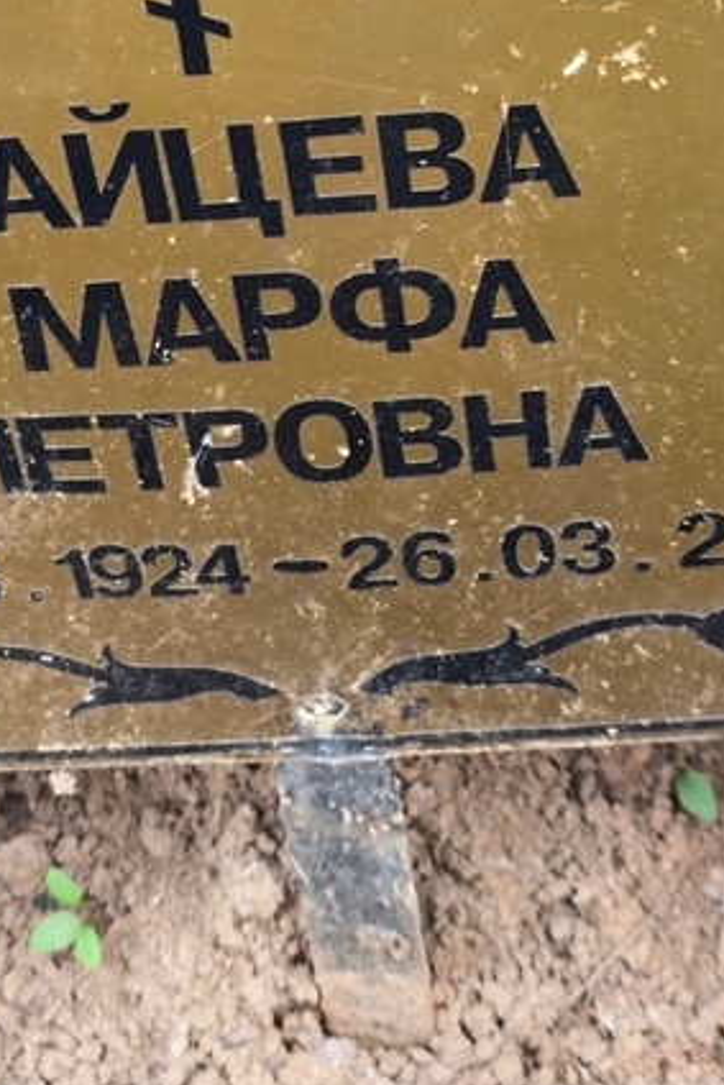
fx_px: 2954
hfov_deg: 14.0
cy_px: 351
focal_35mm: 98
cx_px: 334
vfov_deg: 20.7
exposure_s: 1/50
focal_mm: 4.71
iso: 125
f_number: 1.7
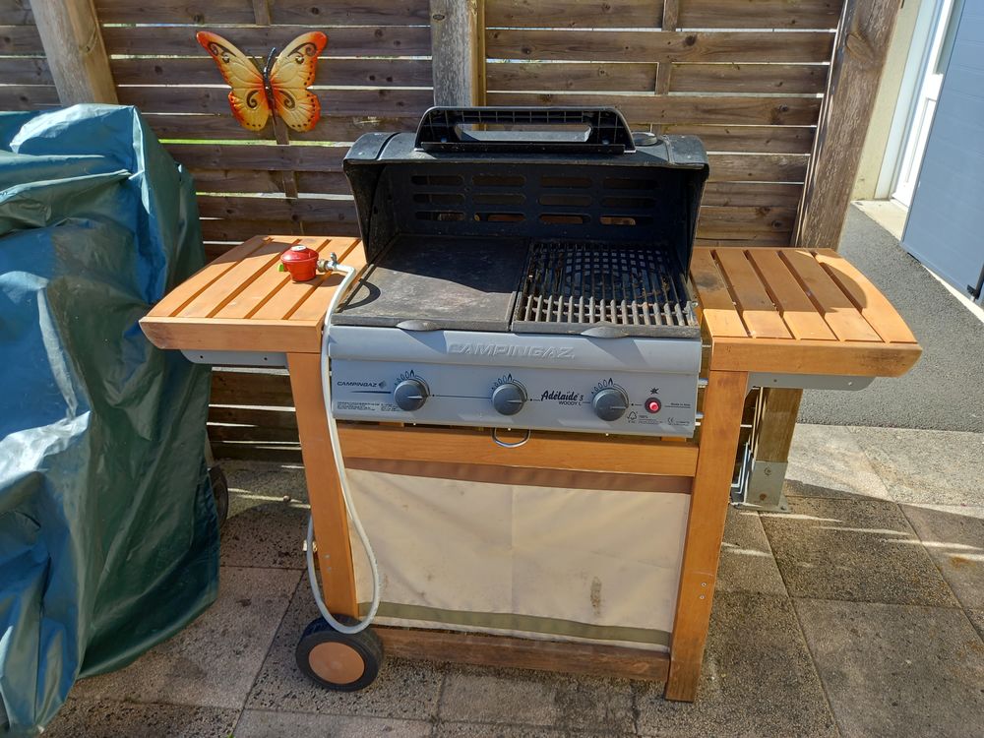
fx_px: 711
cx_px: 492
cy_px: 369
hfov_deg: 69.4
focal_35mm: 25
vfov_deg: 54.9
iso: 25
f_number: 2
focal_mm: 4.6
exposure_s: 1/187
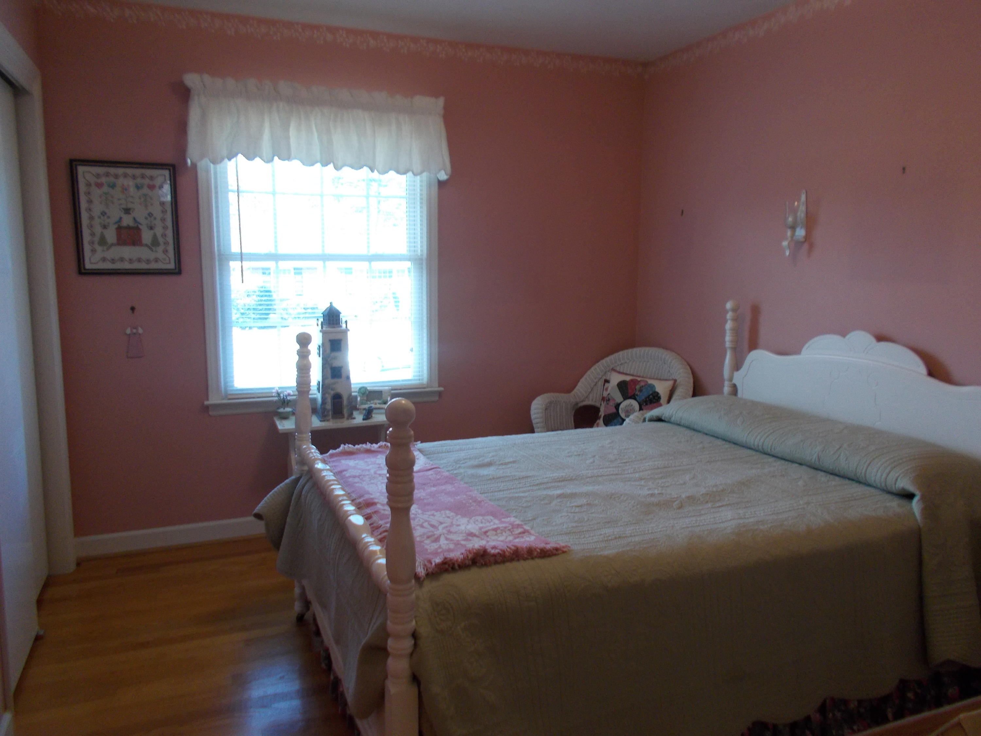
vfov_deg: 53.1
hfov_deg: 67.3
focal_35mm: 26
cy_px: 368
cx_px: 490
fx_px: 737
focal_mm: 4.6
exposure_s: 1/25
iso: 200
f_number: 3.2
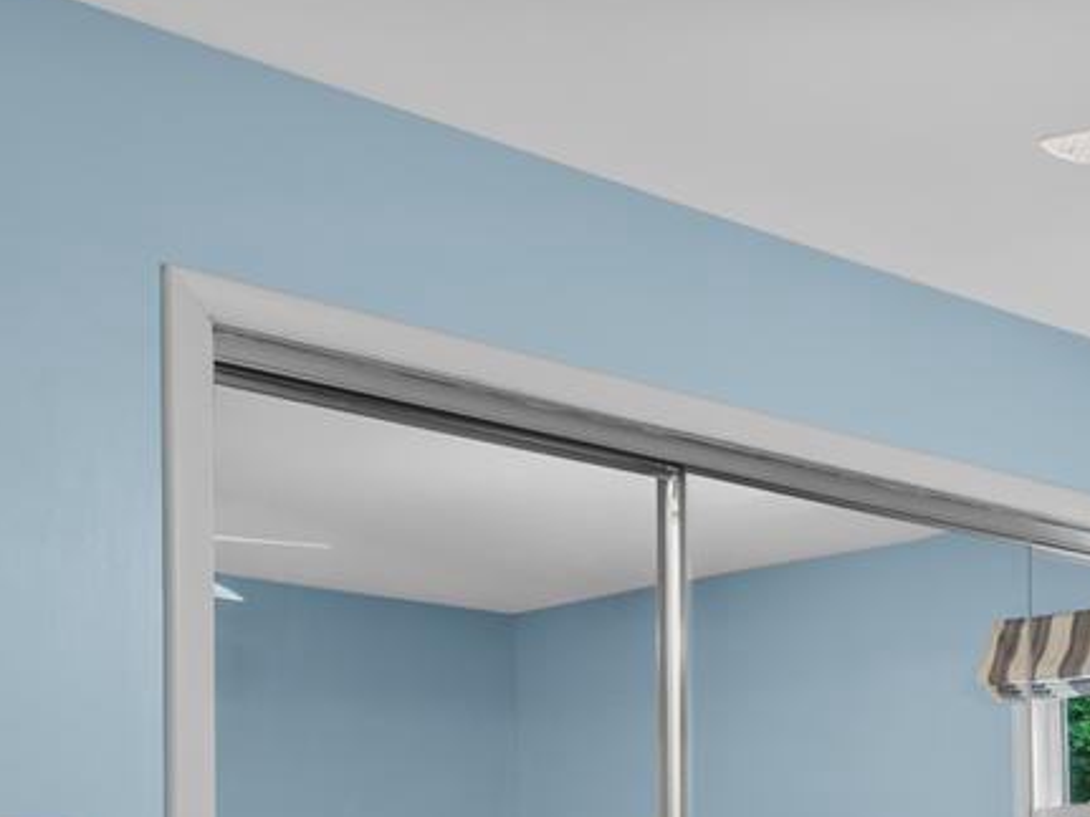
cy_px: 1000
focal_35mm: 64
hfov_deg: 25.7
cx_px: 1436
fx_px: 2015
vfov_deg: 21.2
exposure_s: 5
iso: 100
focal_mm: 14
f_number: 8
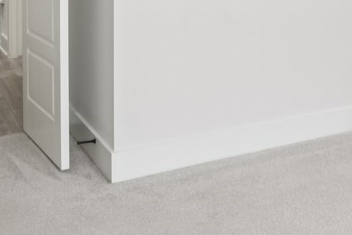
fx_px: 675
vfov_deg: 18.1
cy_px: -93
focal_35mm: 69
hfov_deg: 26.3
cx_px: 412
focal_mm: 16
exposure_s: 1/25
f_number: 8
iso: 400
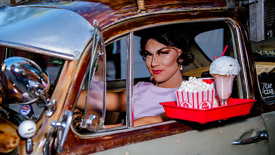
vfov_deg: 19.7
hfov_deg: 34.3
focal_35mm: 61
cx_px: 138
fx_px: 445
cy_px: 74
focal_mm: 58
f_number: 4
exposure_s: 1/320
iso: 400
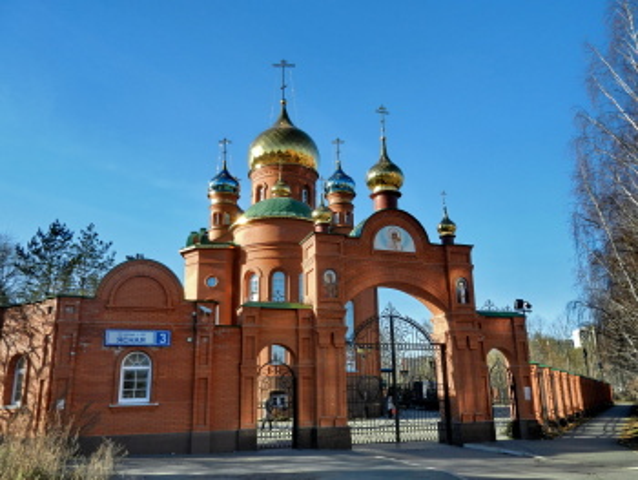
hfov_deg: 61.6
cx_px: 319
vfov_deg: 48.3
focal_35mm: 29
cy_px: 240
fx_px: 535
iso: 160
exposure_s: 1/640
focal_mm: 5.1
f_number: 3.6
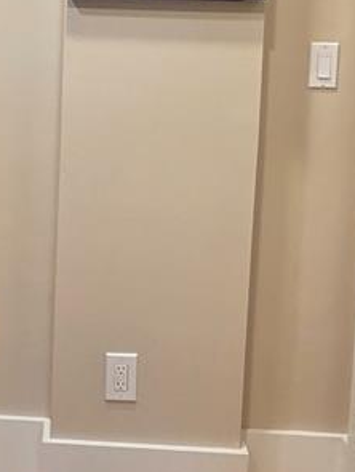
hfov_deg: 21.6
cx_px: 12
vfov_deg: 28.6
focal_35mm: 66
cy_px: 80
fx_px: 901
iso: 250
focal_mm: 2.2
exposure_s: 1/60
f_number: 2.2
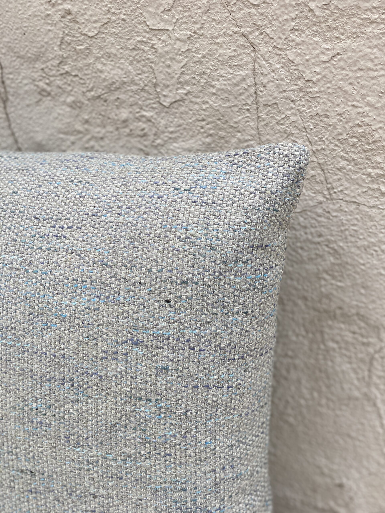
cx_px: 192
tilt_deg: -29.2
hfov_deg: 28.0
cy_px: 256
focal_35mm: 52
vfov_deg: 36.8
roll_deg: +5.3
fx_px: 771
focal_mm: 6
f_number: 2
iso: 50
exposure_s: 1/122
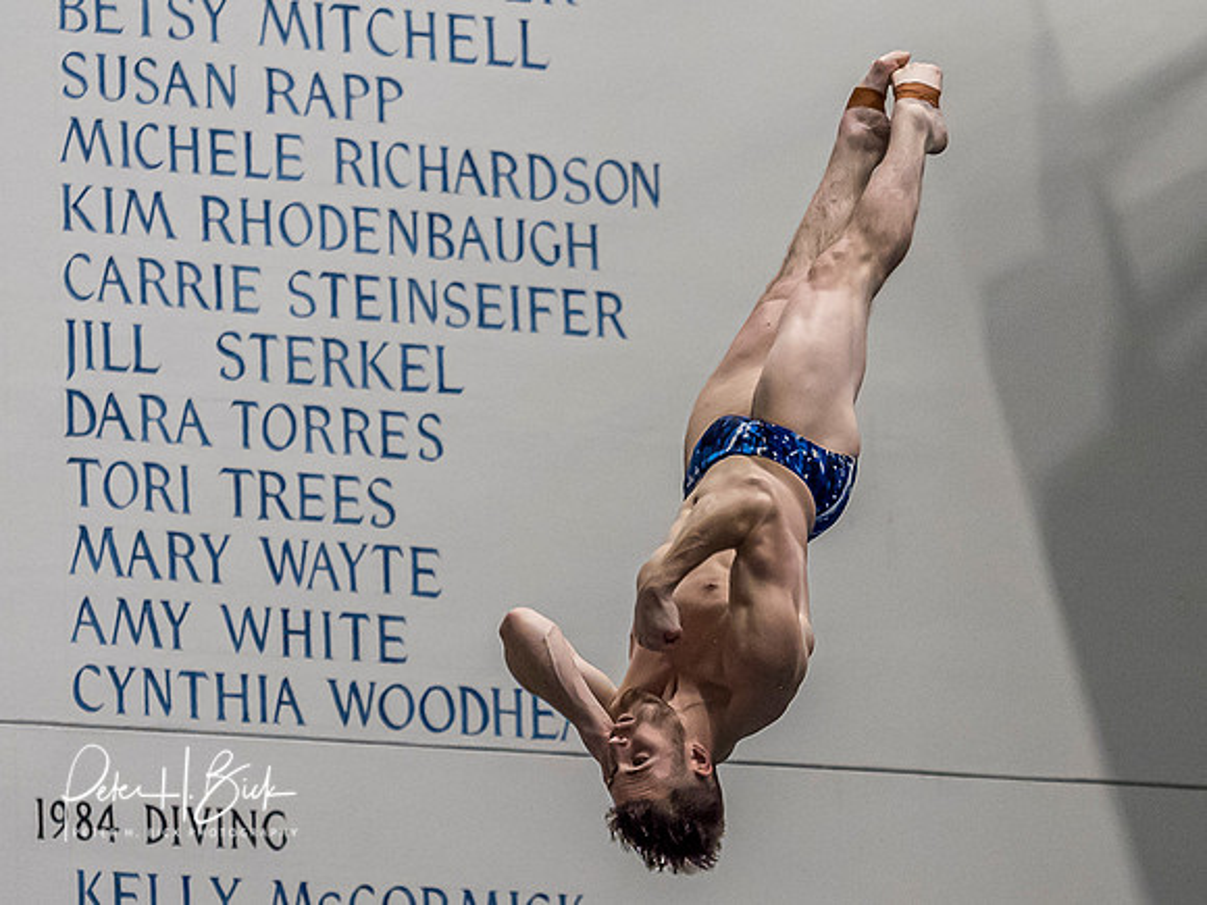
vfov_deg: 4.9
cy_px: 680
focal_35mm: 303
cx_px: 605
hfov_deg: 6.5
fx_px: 10557
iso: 2000
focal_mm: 73
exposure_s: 1/1000
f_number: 2.8
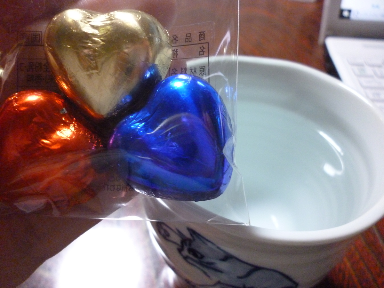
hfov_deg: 63.4
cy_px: 144
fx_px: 311
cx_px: 192
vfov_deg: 49.7
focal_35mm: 28
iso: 800
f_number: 3.1
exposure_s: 1/30
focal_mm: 5
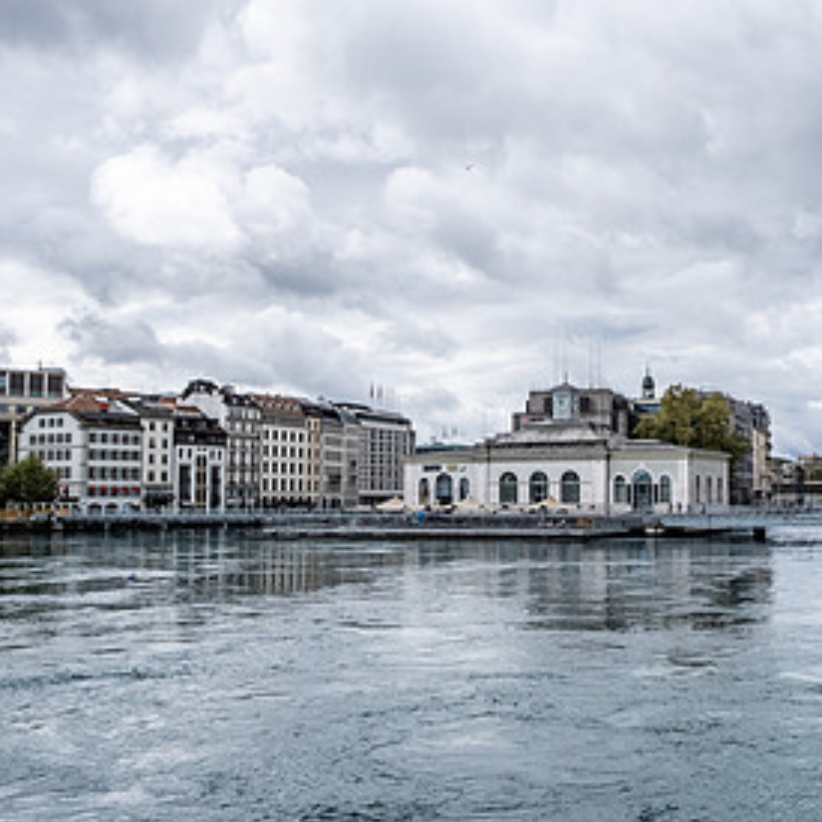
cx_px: 592
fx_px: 1155
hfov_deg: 38.4
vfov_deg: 39.2
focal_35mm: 43
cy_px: 396
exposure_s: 1/1800
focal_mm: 16
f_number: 5.6
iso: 320
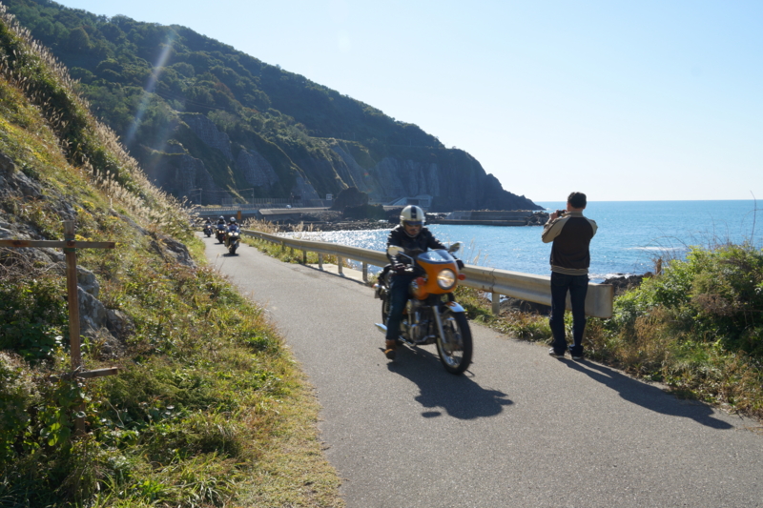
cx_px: 382
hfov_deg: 67.4
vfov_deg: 47.9
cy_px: 254
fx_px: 572
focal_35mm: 27
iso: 100
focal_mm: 18
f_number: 11
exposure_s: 1/125
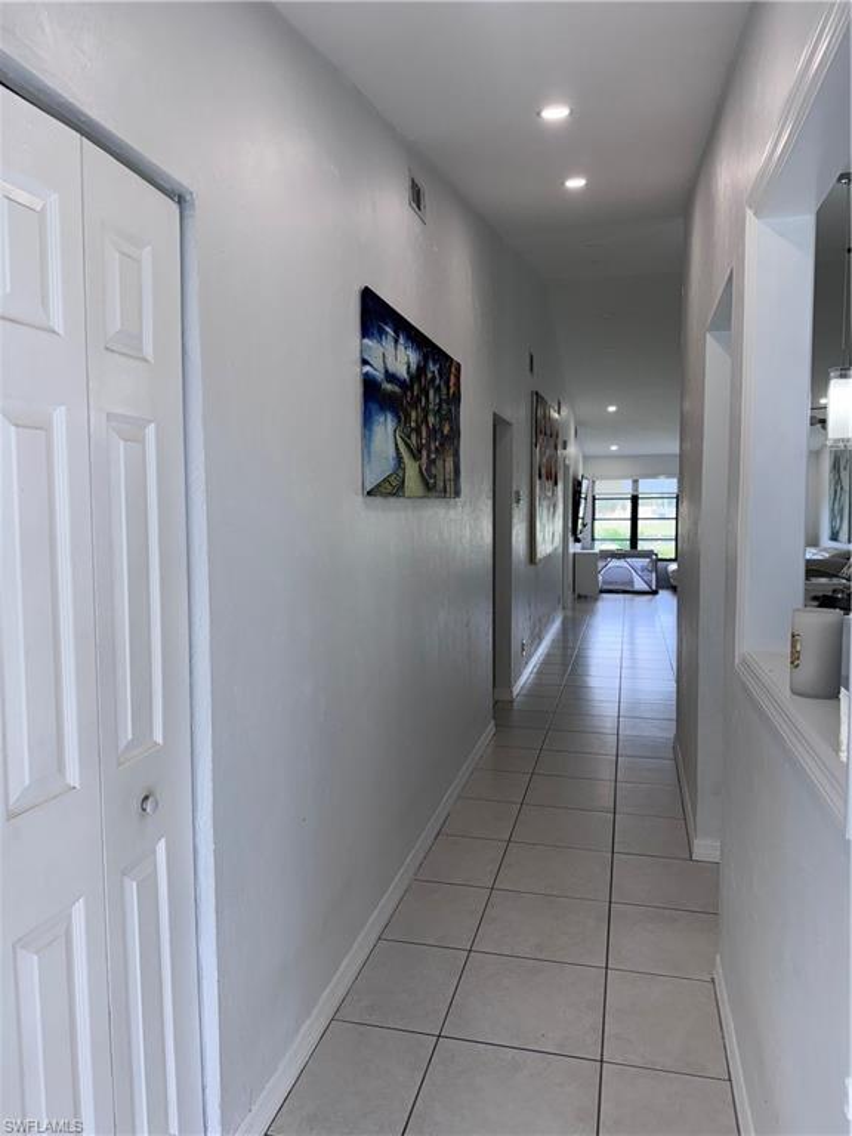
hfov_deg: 56.8
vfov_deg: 71.6
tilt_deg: -4.4
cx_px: 426
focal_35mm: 24
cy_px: 568
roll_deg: +0.6
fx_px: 788
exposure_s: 1/215
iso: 80
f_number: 1.78
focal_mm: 6.76
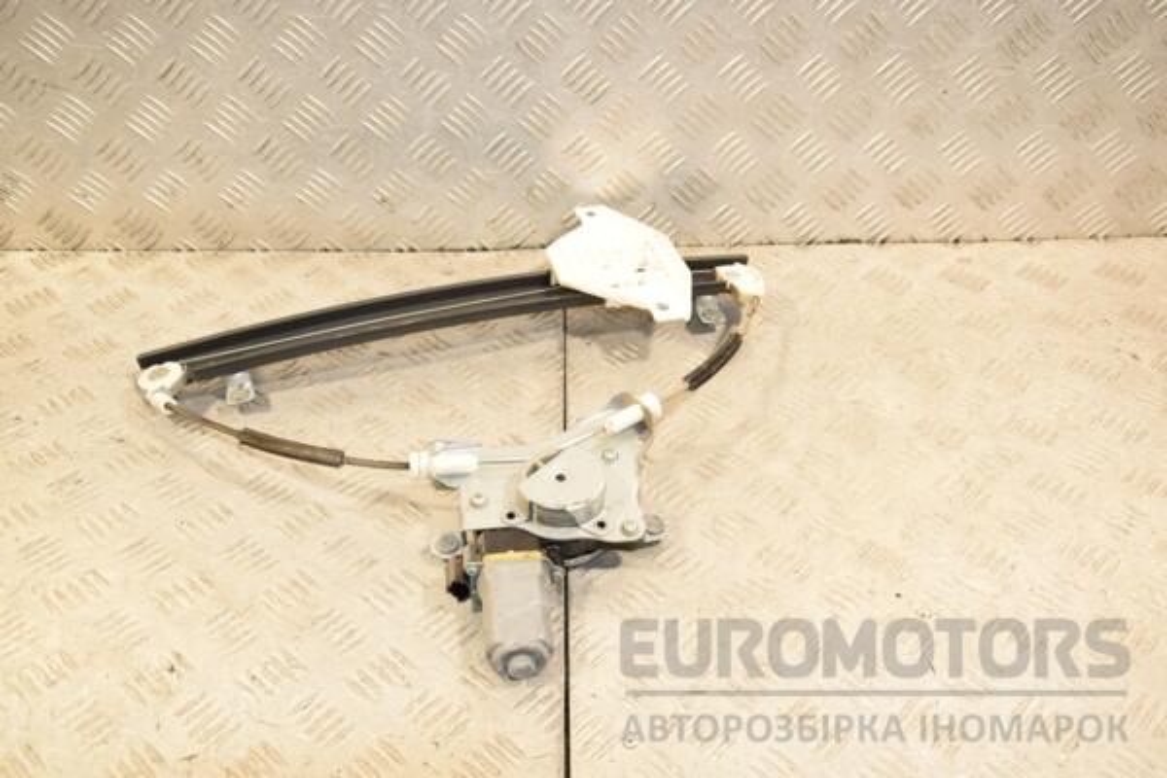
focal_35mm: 38
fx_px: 1216
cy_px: 389
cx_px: 584
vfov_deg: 35.5
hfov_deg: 51.3
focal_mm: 25
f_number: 6.3
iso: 800
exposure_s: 1/200
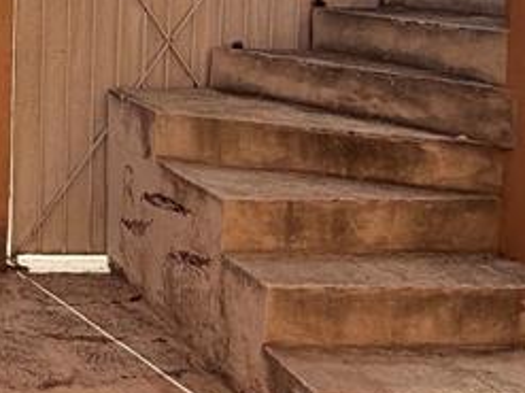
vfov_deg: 24.3
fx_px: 879
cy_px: 15
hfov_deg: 26.2
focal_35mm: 58
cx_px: -221
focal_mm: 2.22
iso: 32
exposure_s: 1/770
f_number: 2.2
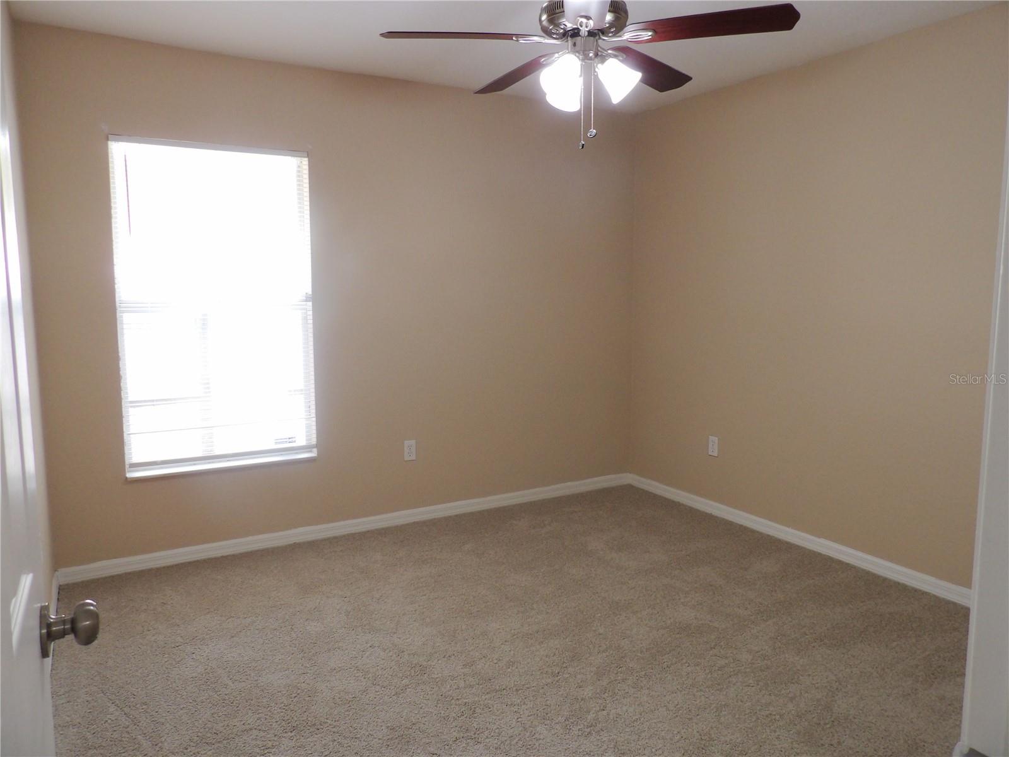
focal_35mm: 24
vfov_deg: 56.8
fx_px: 700
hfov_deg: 71.6
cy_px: 378
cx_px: 504
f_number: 3.2
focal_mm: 4.3
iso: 138
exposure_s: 1/33
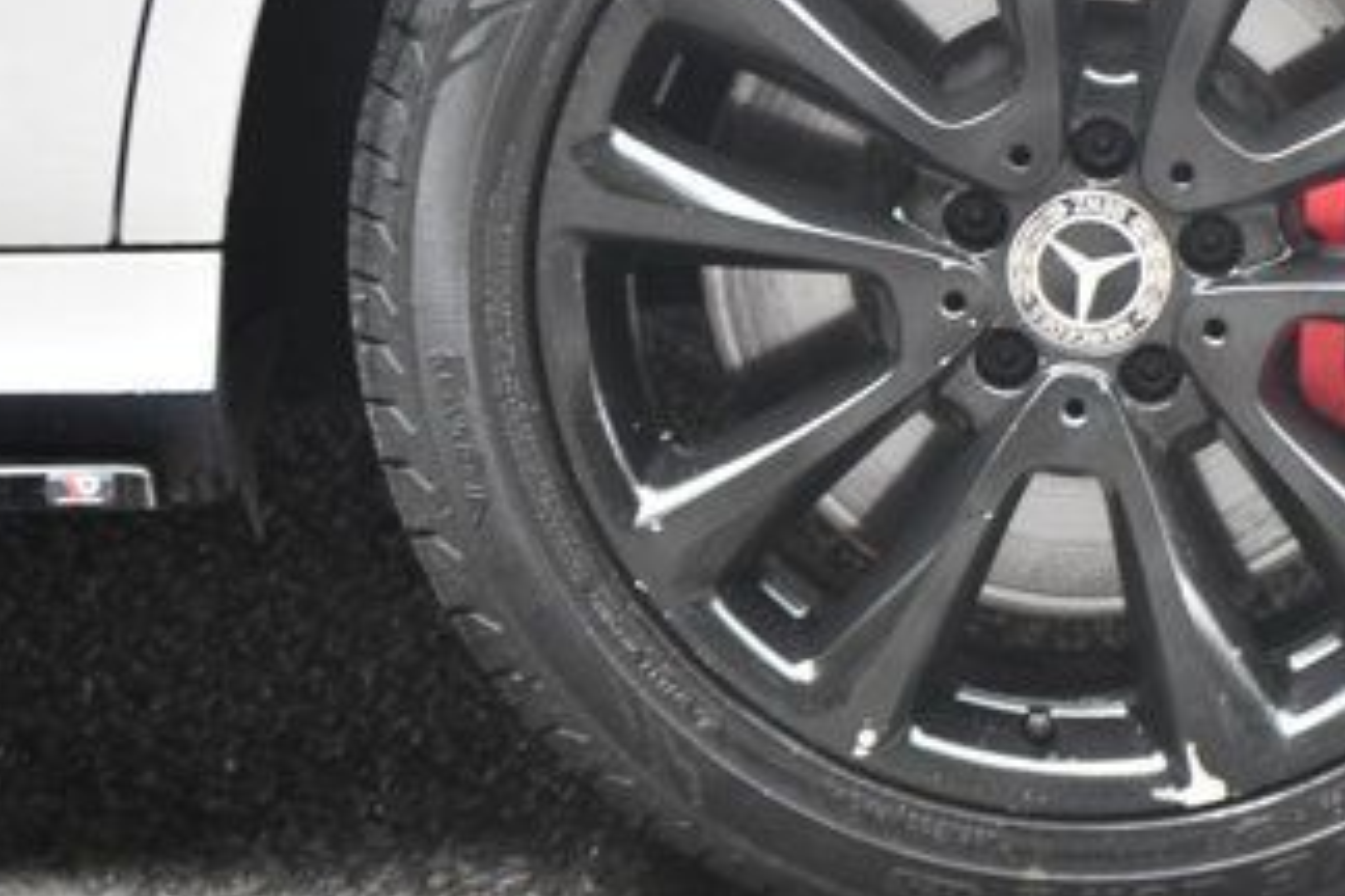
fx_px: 10834
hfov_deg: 7.1
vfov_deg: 4.7
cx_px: 1063
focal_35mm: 290
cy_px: 164
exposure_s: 1/125
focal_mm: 98
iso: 1600
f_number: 4.8
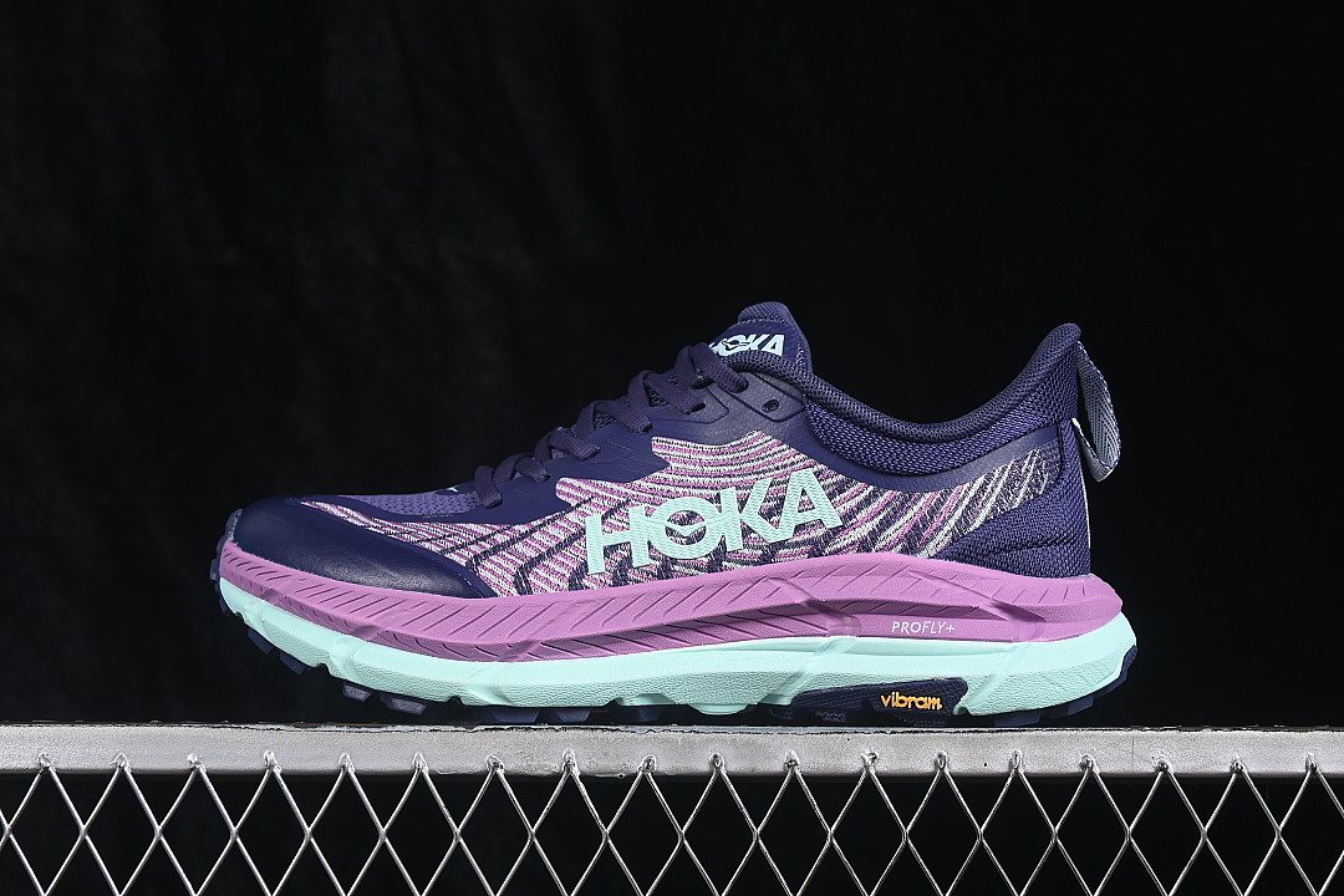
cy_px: 448
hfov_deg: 27.0
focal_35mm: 75
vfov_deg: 18.2
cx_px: 672
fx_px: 2800
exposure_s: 1/80
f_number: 7.1
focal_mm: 50
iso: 160
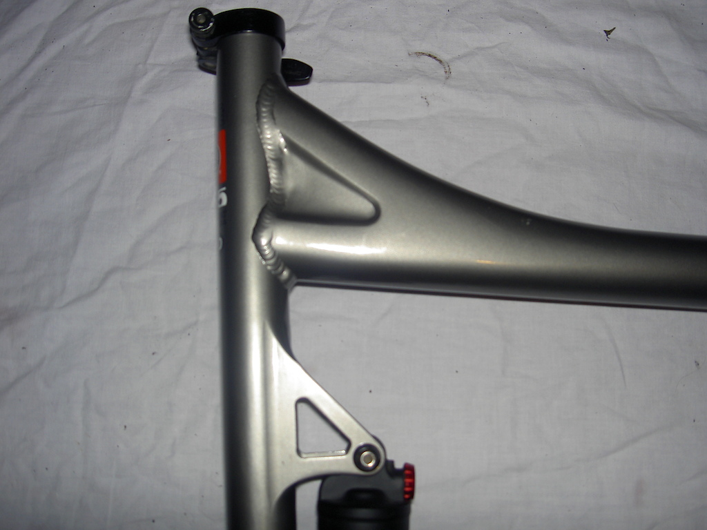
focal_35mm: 39
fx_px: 797
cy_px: 265
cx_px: 354
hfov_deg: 47.9
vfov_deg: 36.8
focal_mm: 8
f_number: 2.8
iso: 100
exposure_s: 1/60
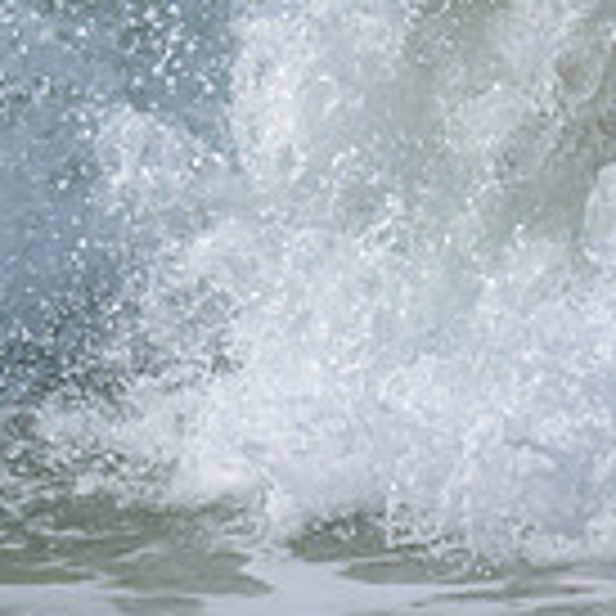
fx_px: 79304
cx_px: -968
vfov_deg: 0.4
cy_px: -267
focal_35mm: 3939
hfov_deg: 0.4
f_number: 6.3
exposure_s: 1/2000
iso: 280
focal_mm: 800
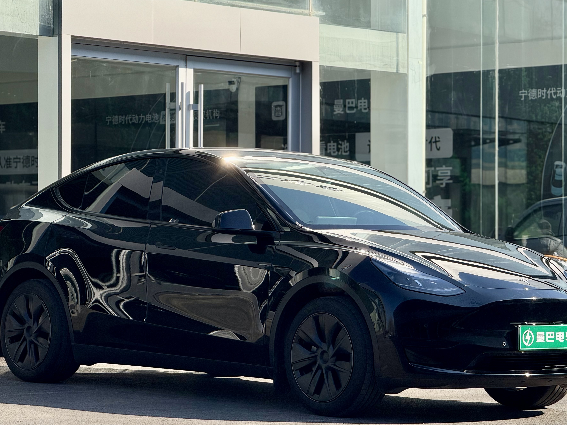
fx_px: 2227
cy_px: 212
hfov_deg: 14.5
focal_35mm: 136
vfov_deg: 10.9
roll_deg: -0.3
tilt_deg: +0.8
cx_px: 294
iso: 50
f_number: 2.8
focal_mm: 15.66
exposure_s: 1/1342
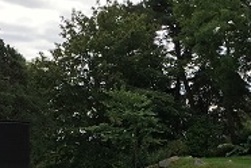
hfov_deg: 15.6
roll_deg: -1.1
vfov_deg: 10.0
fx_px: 913
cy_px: 277
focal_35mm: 131
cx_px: 186
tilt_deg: -9.2
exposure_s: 1/657
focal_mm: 4.15
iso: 25
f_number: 2.2
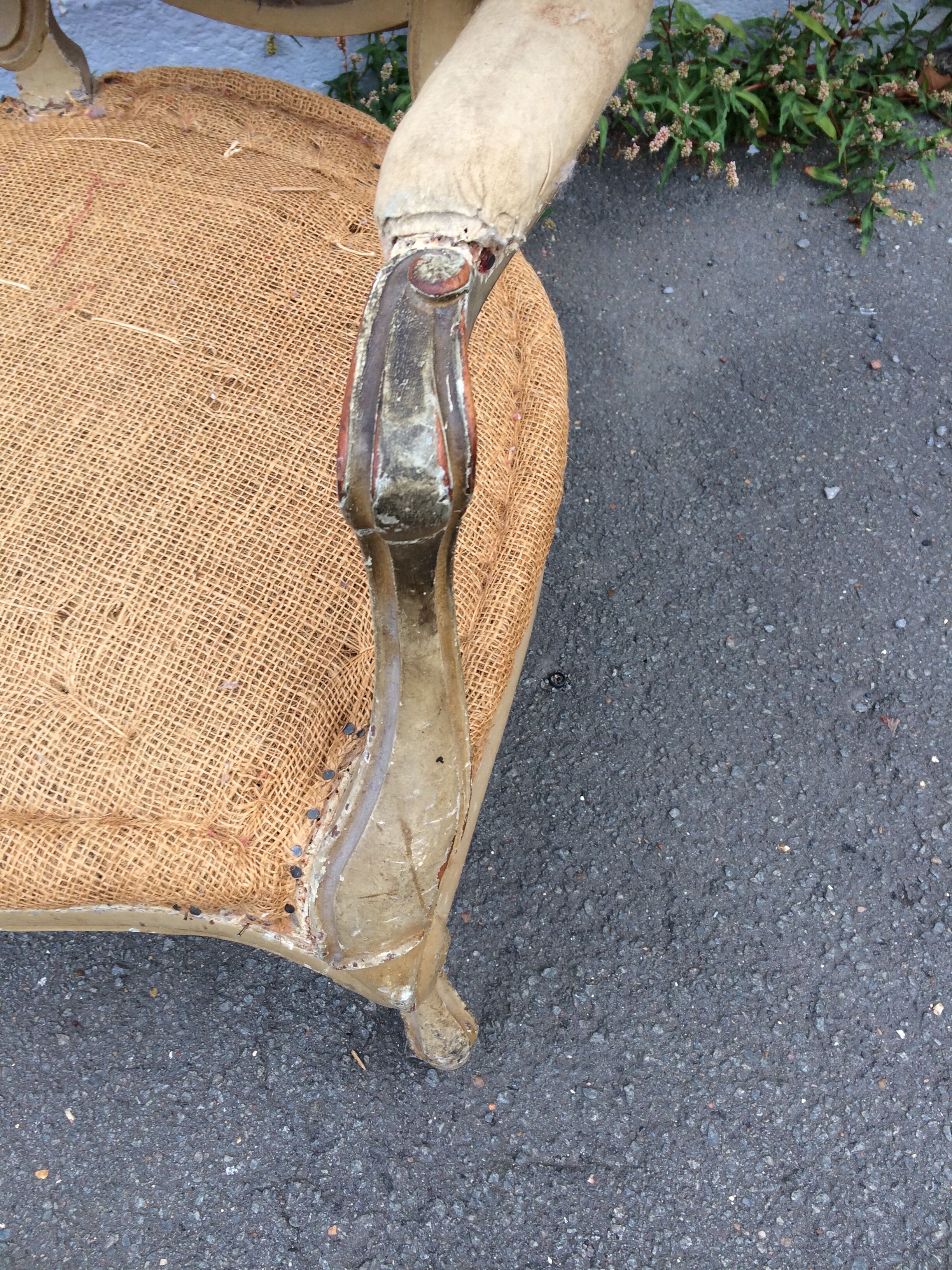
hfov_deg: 48.2
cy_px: 635
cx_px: 476
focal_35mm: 29
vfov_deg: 61.7
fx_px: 1063
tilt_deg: -59.7
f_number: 2.2
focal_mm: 4.15
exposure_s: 1/120
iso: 32
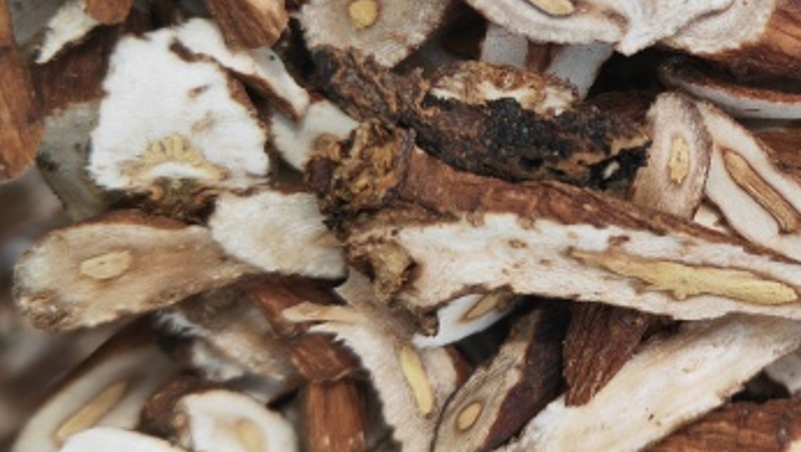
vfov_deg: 17.6
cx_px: 708
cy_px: 86
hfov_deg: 29.8
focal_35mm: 68
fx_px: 1445
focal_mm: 5.52
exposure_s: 1/1241
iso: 100
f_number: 1.9
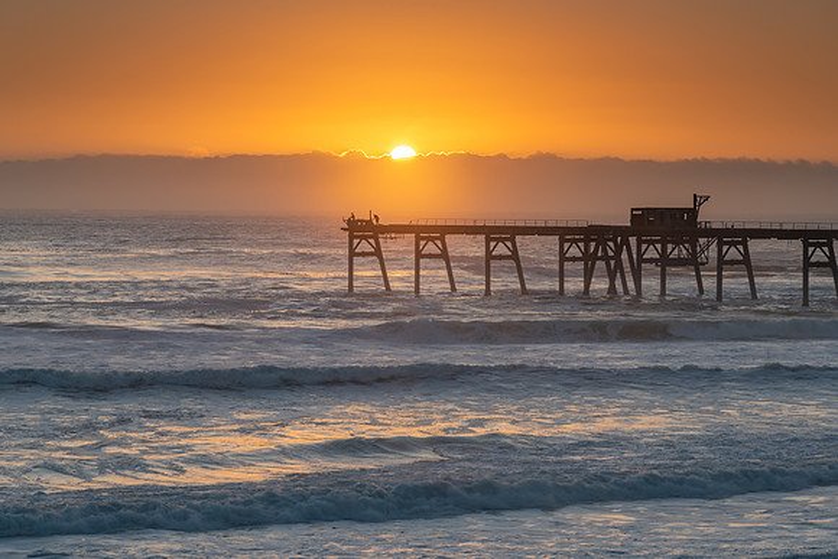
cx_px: 419
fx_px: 2794
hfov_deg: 17.1
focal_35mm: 120
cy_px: 280
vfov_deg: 11.4
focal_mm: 120
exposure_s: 1/20
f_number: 9
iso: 31
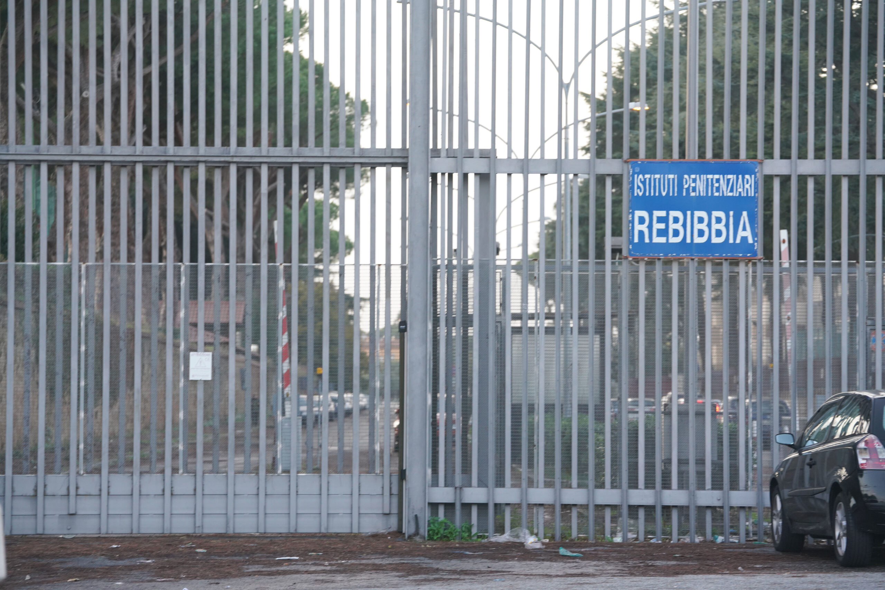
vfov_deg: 9.3
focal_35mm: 147
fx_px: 3614
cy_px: 295
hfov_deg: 14.0
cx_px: 442
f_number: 5.6
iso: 1600
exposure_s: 1/125
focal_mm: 147
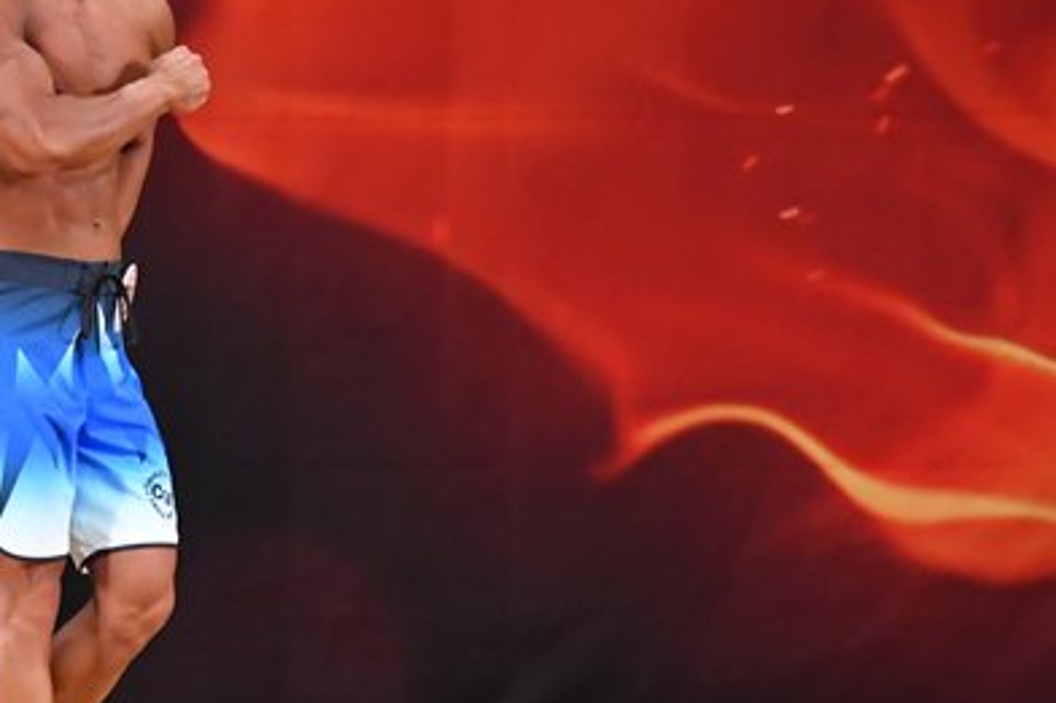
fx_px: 13927
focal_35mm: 475
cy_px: 345
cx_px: 117
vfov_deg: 2.9
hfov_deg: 4.3
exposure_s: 1/400
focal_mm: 160
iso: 3200
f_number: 5.6
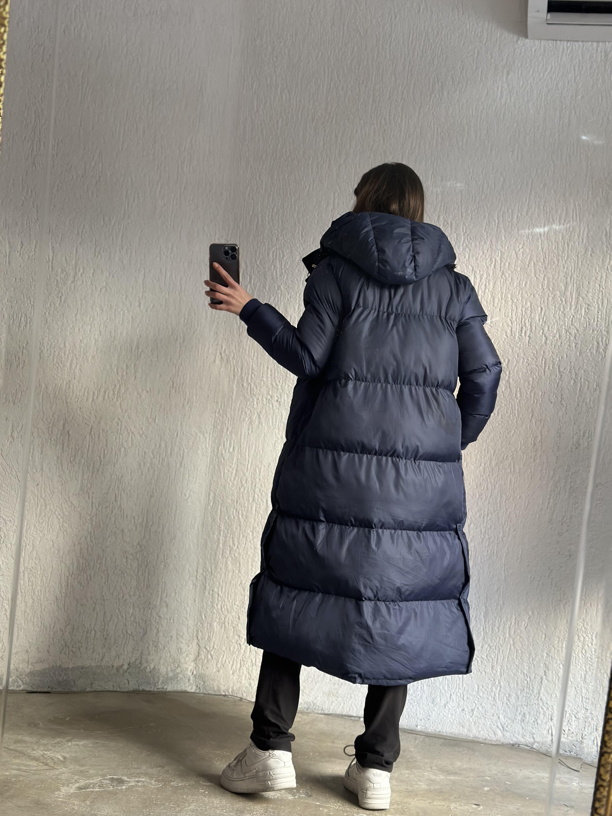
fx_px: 1131
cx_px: 306
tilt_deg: -16.8
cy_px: 408
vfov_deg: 39.7
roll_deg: -7.7
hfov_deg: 30.3
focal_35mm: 48
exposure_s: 1/60
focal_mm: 6.86
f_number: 1.78
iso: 160
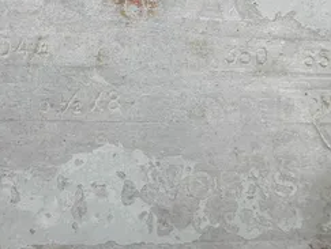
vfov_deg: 31.1
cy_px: 63
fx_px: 441
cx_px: 104
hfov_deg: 40.5
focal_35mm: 46
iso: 64
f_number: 3
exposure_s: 1/200
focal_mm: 5
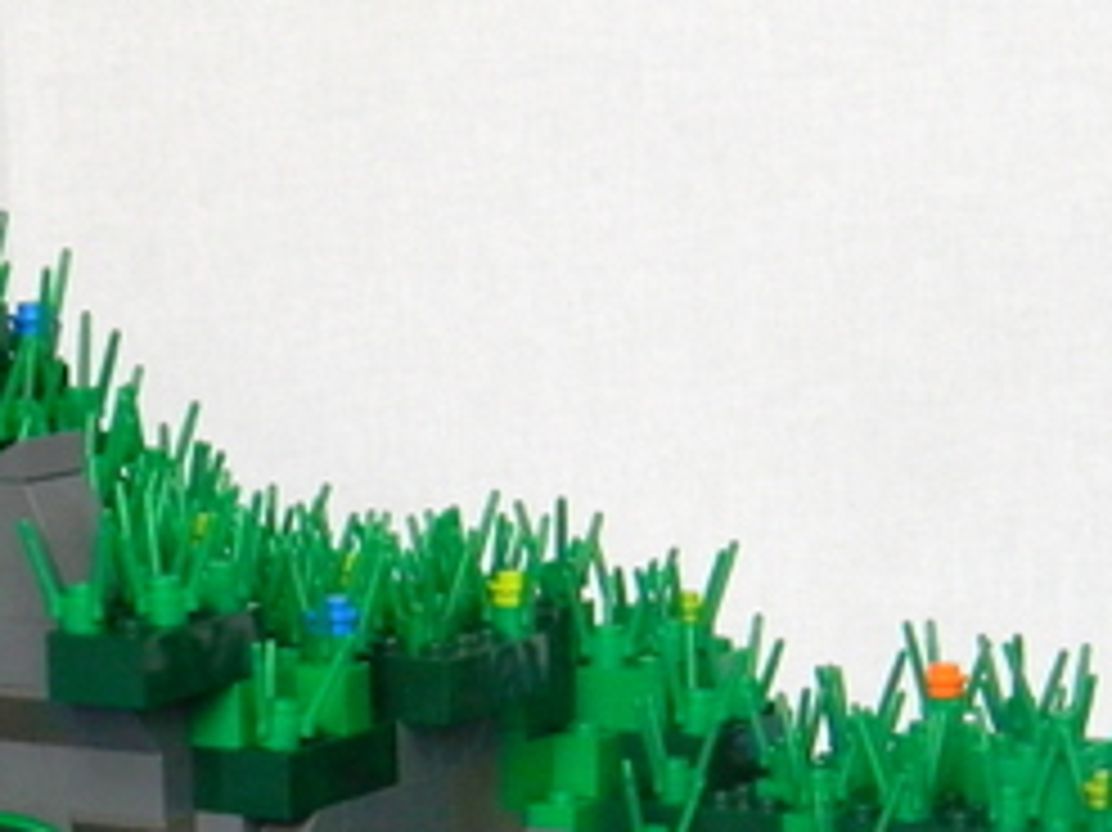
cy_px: 976
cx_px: 567
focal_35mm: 122
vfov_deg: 11.9
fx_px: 3917
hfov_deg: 16.2
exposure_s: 1/124
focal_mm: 8.6
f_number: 3.9
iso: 379
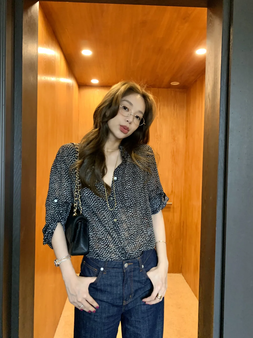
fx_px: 253
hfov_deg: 53.1
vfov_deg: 67.3
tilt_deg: -0.1
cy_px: 169
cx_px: 126
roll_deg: -3.7
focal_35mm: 26
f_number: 1.8
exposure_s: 1/33
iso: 320
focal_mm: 4.25
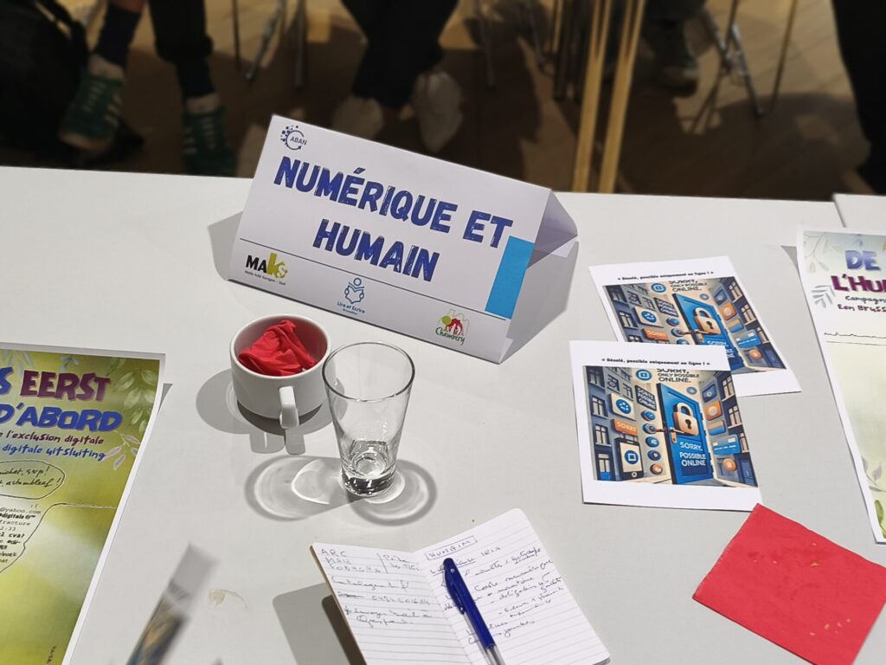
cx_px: 443
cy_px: 332
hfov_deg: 41.2
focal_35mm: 46
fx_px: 1177
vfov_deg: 31.5
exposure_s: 1/50
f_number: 1.65
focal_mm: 6.18
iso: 250
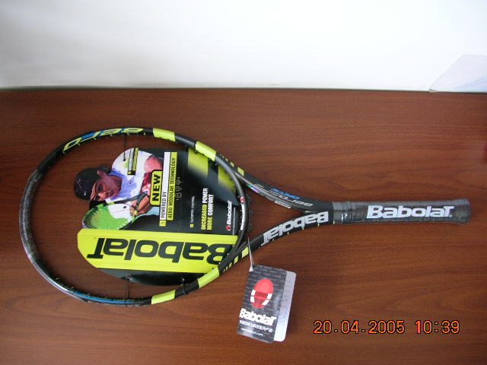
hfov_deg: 52.6
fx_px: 492
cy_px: 182
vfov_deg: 40.7
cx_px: 244
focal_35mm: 35
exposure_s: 1/6.3
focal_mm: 5.8
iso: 50
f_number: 2.8
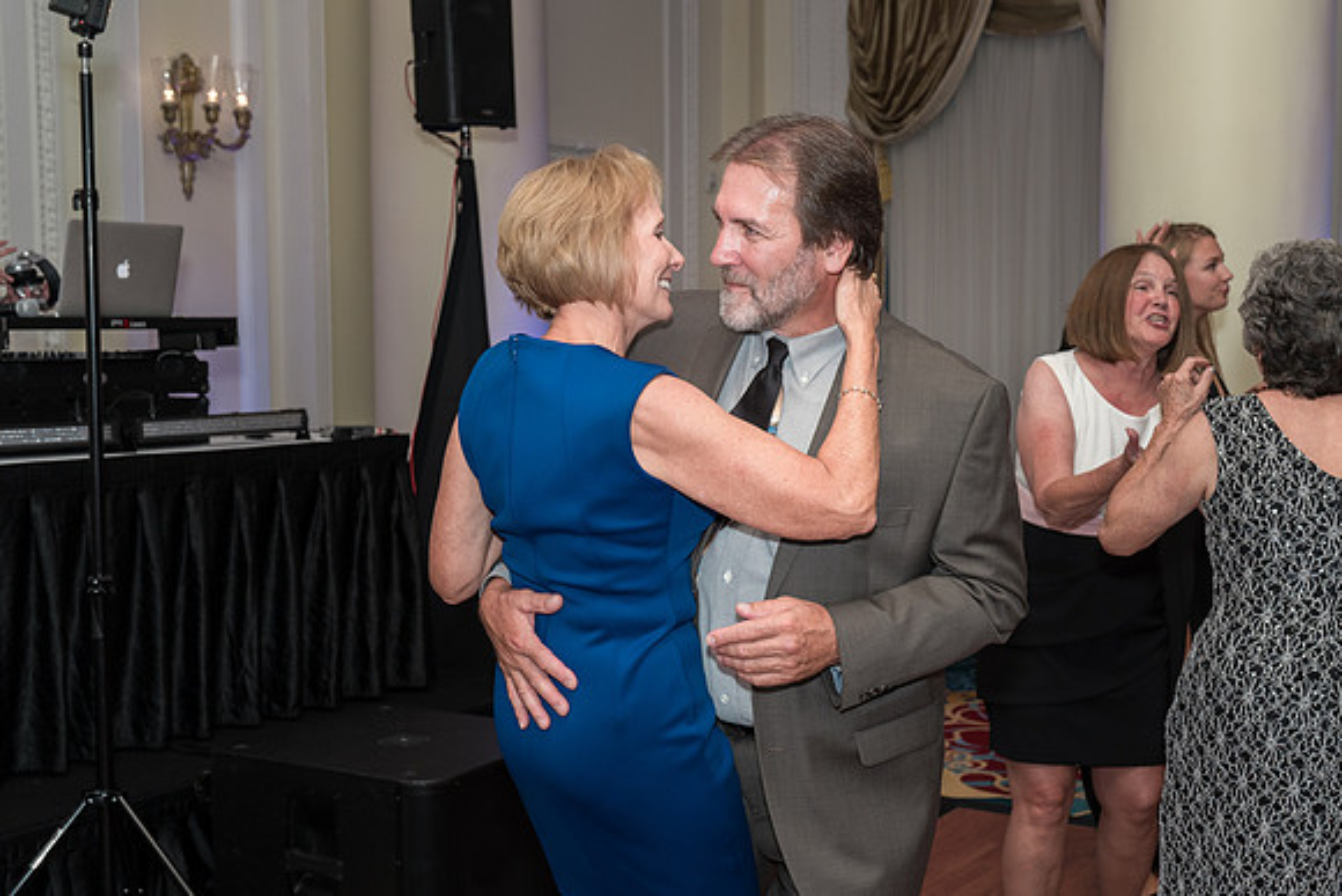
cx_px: 737
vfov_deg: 28.2
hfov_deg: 41.2
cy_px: 492
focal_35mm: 48
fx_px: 1783
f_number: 5.6
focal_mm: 42
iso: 1000
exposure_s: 1/200
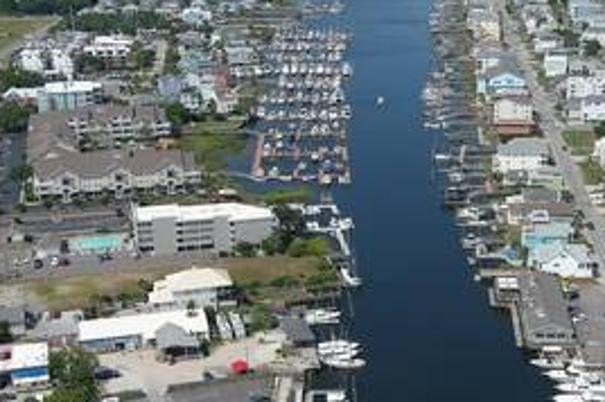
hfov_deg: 30.8
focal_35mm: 65
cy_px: 257
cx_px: 400
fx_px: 1091
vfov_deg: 20.8
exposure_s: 1/1600
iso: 100
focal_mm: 10.57
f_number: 2.8
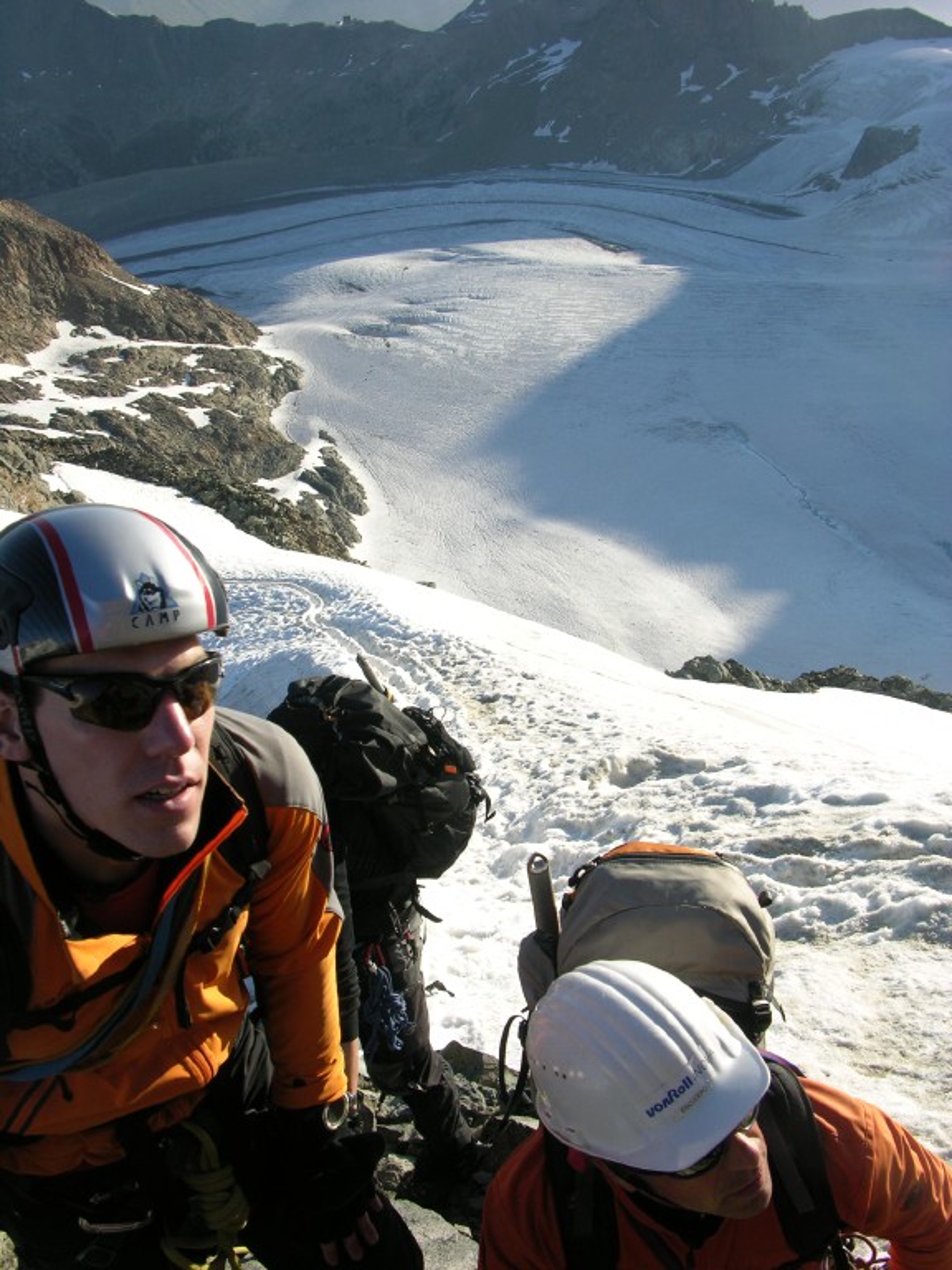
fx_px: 1283
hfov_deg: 40.7
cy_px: 635
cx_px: 476
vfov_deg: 52.6
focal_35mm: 35
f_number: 5.6
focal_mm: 8.9
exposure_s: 1/152
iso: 50
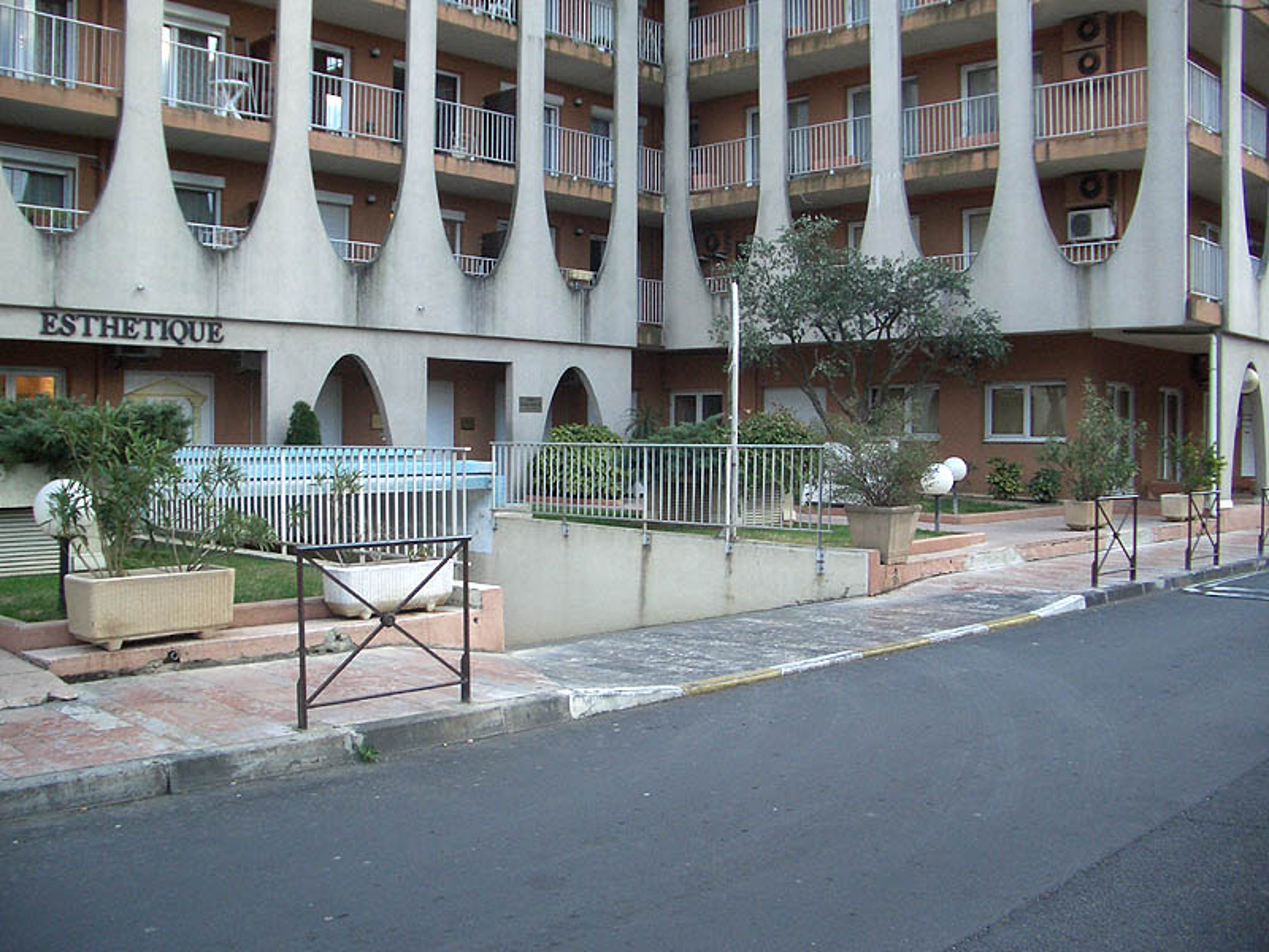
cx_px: 634
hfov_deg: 52.6
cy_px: 476
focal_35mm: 35
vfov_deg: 40.7
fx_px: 1283
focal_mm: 5.8
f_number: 2.6
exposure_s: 1/60
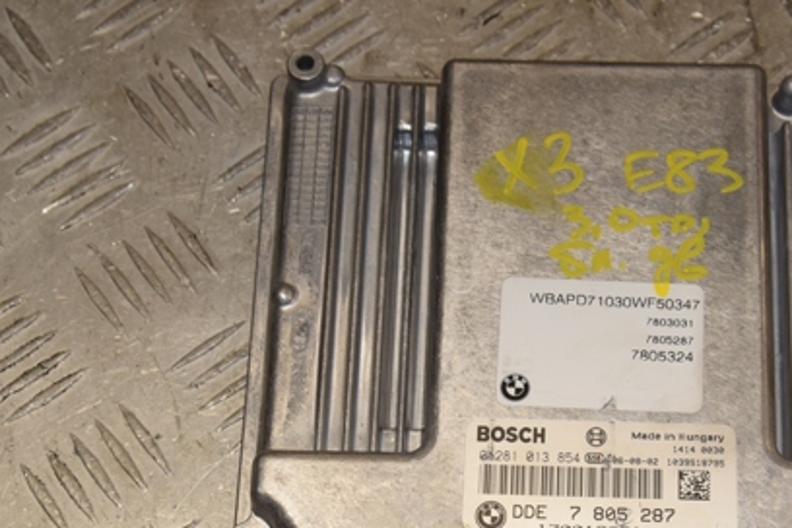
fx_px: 2068
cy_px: 406
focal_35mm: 94
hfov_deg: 21.6
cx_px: 536
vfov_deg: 14.5
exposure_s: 1/200
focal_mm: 40
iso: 800
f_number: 9
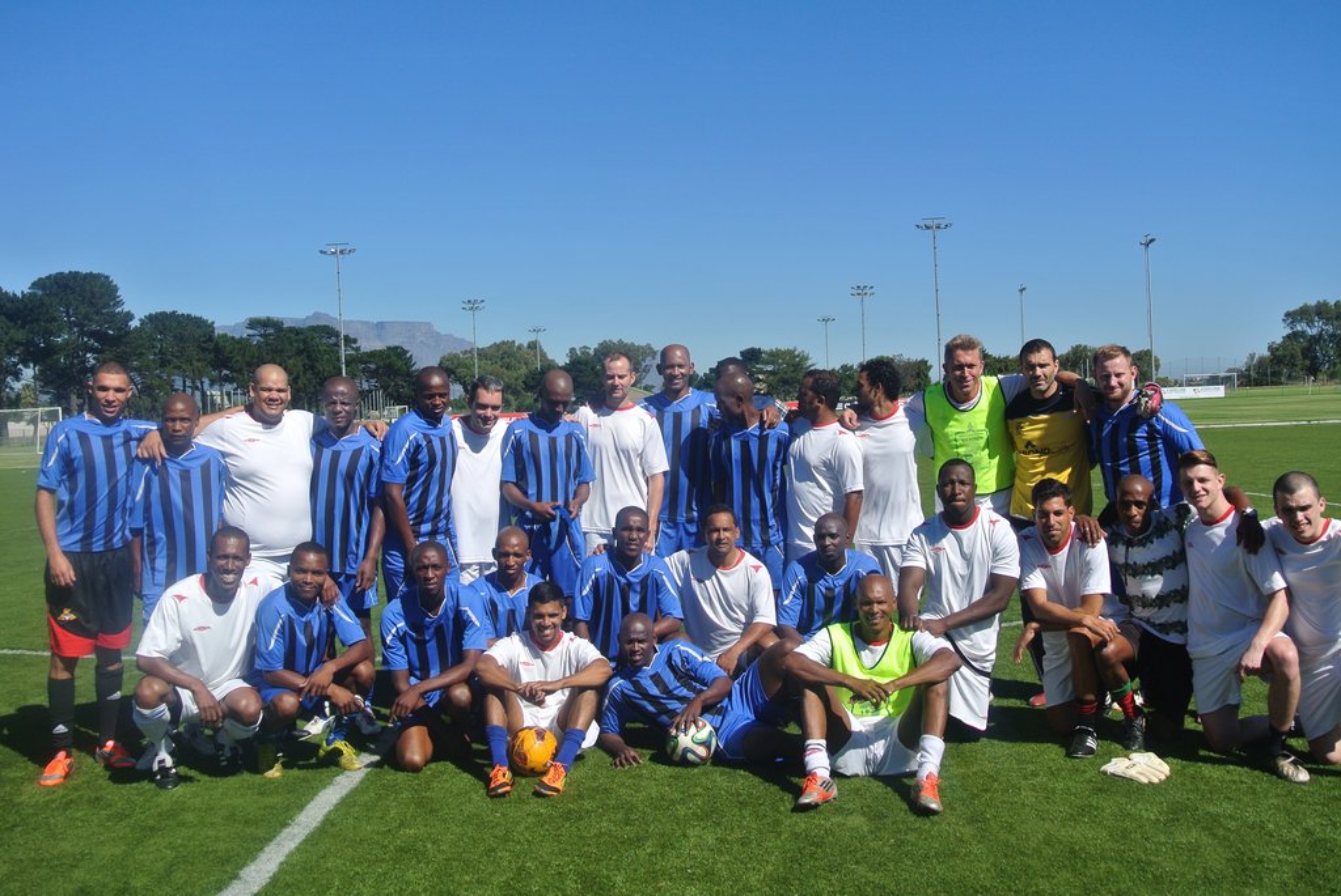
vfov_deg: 34.3
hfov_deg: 49.5
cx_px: 670
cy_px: 448
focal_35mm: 39
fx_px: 1454
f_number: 5
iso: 100
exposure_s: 1/1000
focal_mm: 14.5
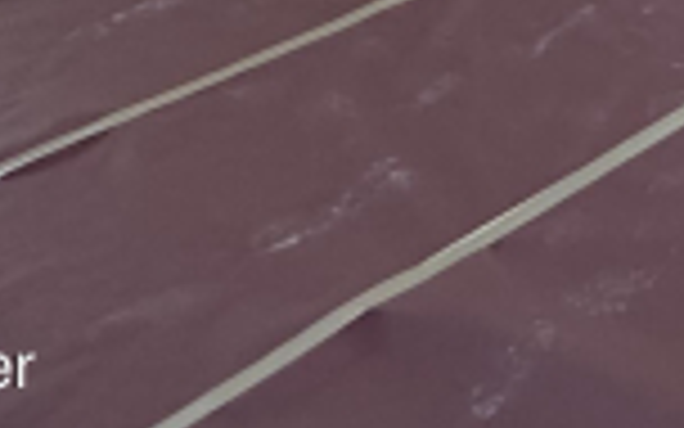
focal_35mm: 65
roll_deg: +2.2
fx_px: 1212
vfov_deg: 13.4
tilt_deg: -0.1
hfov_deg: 25.8
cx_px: 943
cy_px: -658
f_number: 2.2
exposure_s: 1/99
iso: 320
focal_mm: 2.22
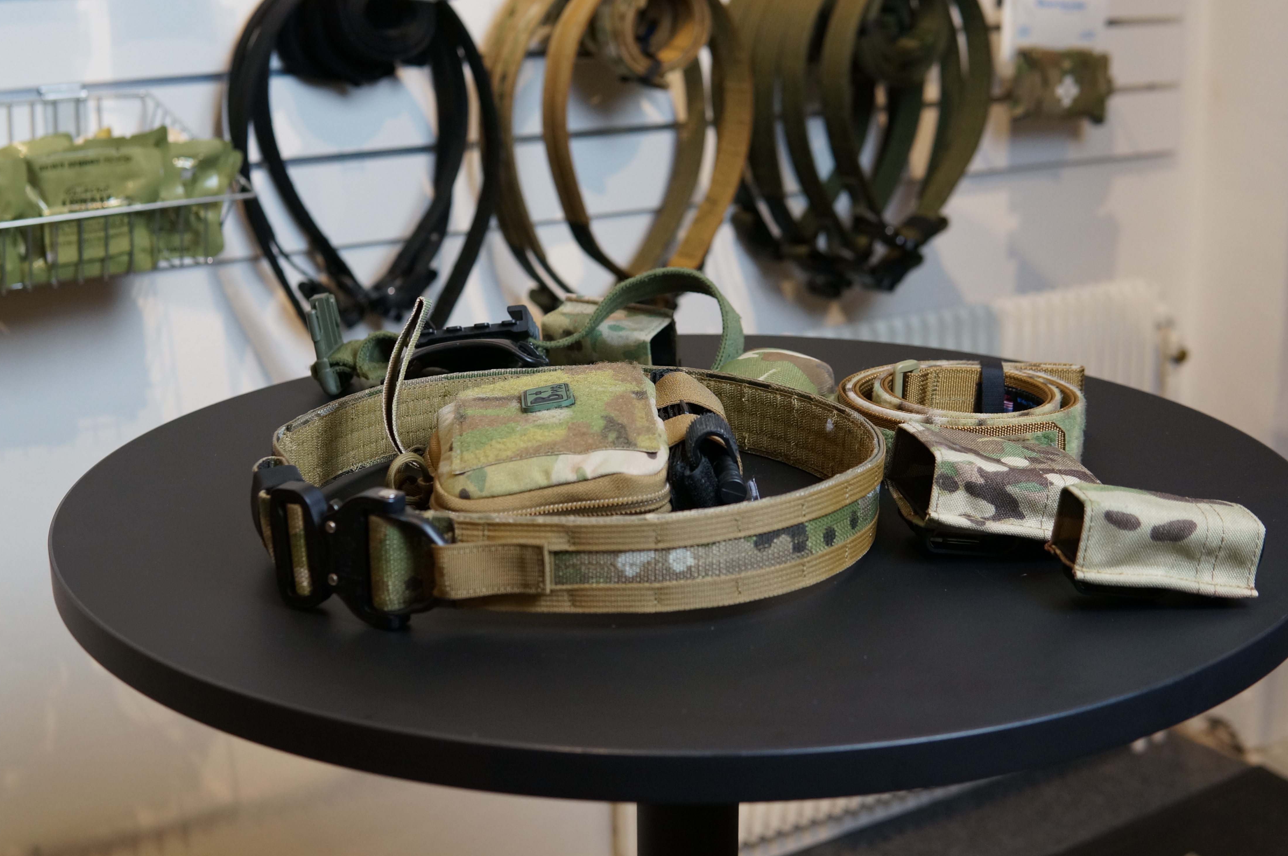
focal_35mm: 50
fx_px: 1787
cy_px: 410
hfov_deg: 39.6
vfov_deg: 26.9
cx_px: 595
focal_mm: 30
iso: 800
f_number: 3.5
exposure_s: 1/60
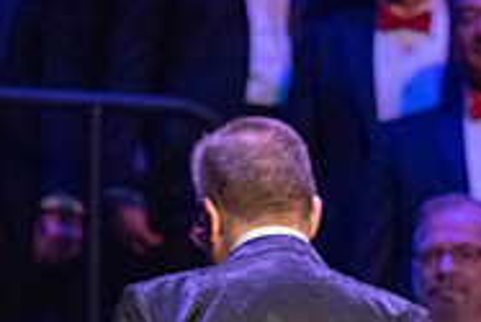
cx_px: 705
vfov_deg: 2.8
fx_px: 6619
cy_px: 308
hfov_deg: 4.1
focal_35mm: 495
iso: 5000
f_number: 4.5
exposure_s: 1/160
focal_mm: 160
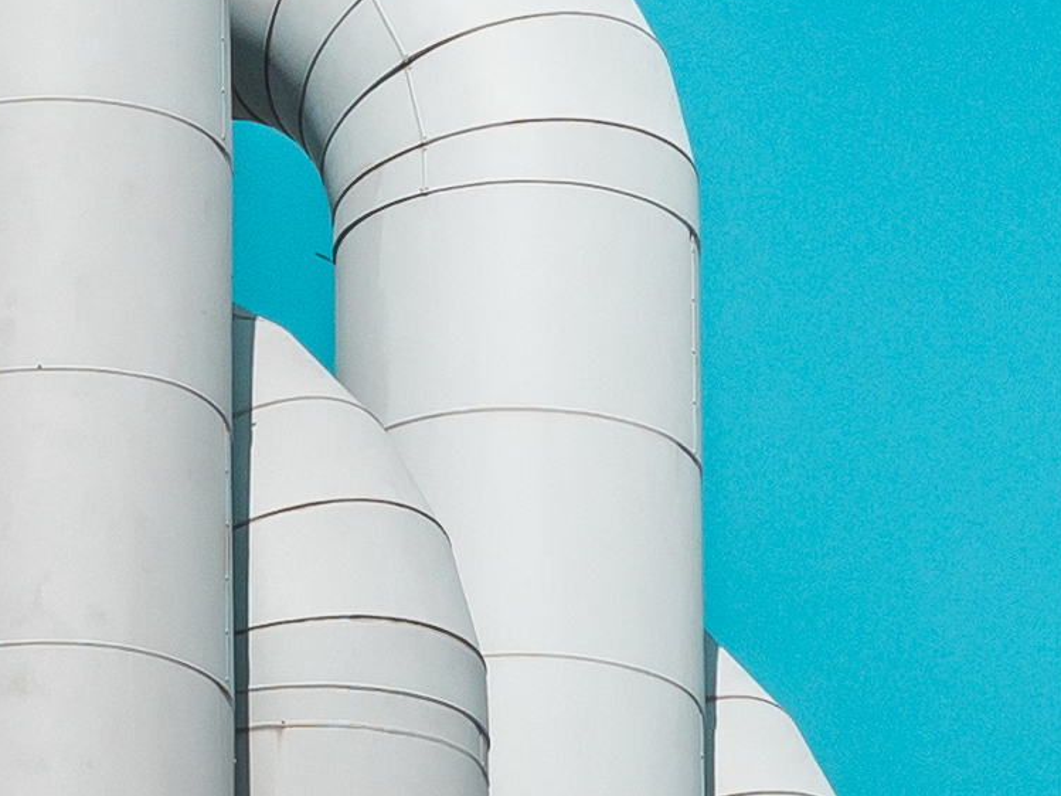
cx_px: -1106
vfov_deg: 3.4
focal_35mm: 433
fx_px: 13274
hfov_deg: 4.5
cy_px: 85
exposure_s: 1/2000
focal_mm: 36
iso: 200
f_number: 5.6
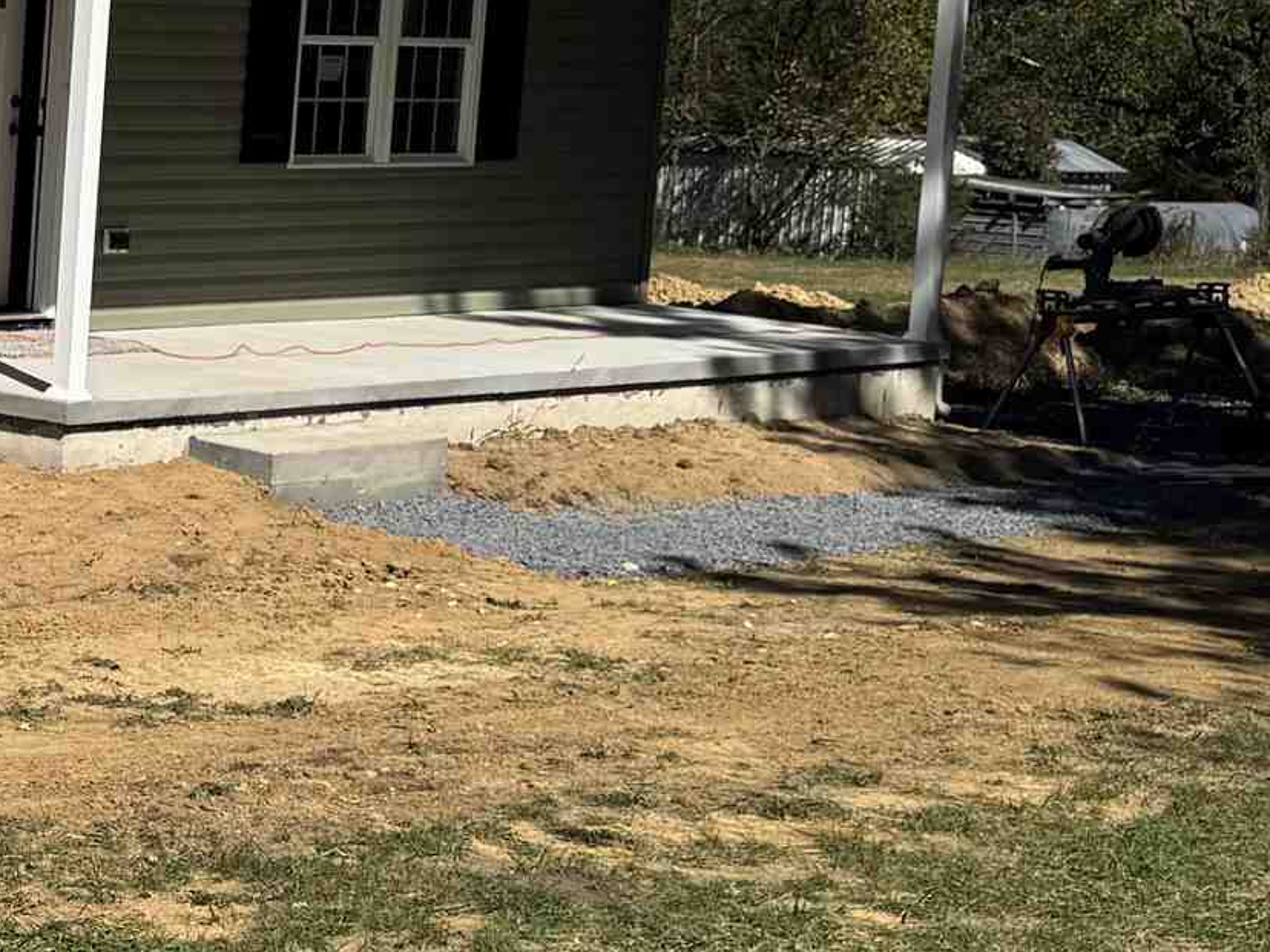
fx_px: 3265
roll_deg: -1.0
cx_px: -521
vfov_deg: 16.6
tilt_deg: -5.8
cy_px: 365
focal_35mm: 89
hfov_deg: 19.7
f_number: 1.78
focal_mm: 6.76
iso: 80
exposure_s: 1/7092
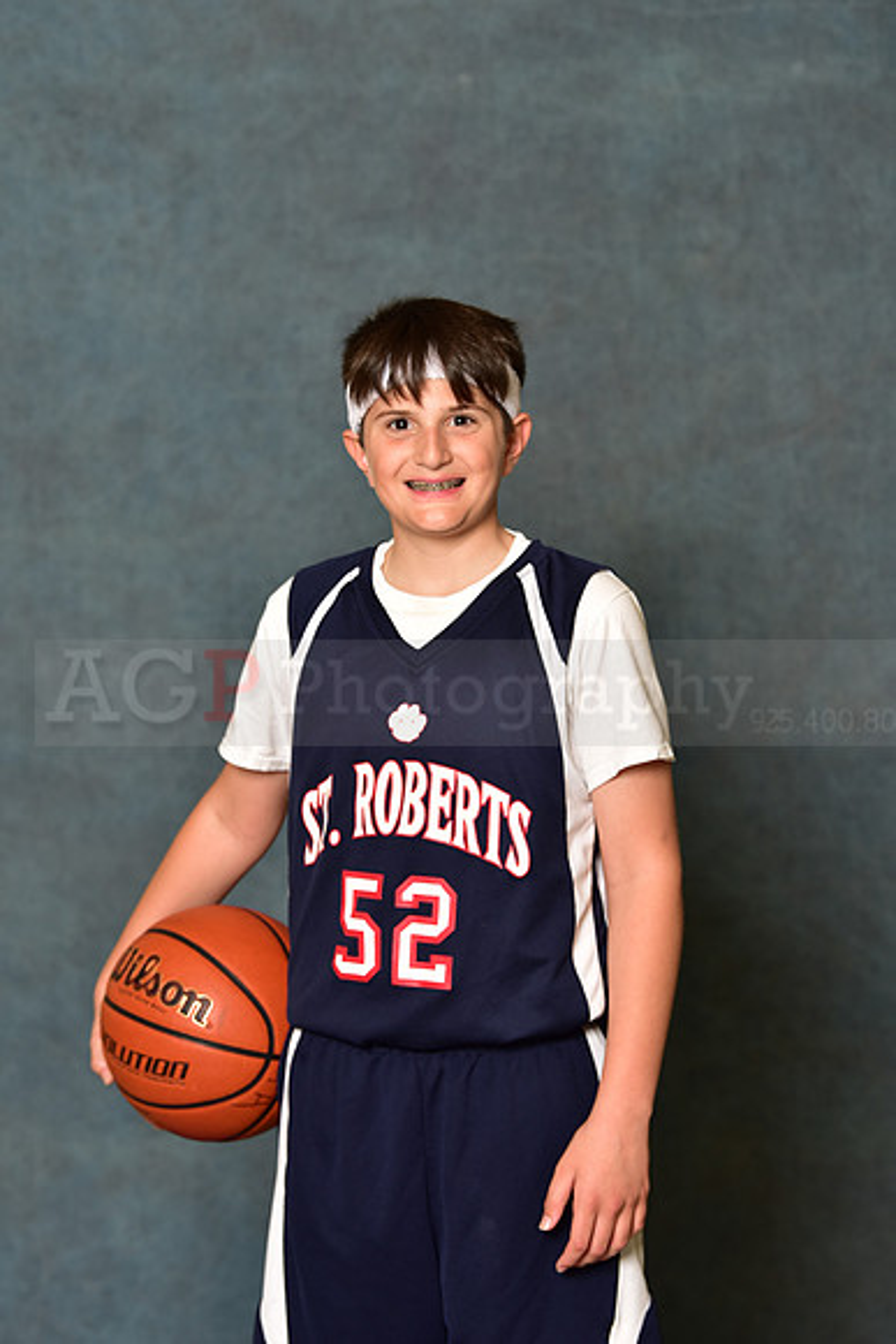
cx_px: 448
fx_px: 3731
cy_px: 672
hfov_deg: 13.7
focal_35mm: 100
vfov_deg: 20.4
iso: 320
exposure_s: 1/200
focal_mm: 100
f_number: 4.5
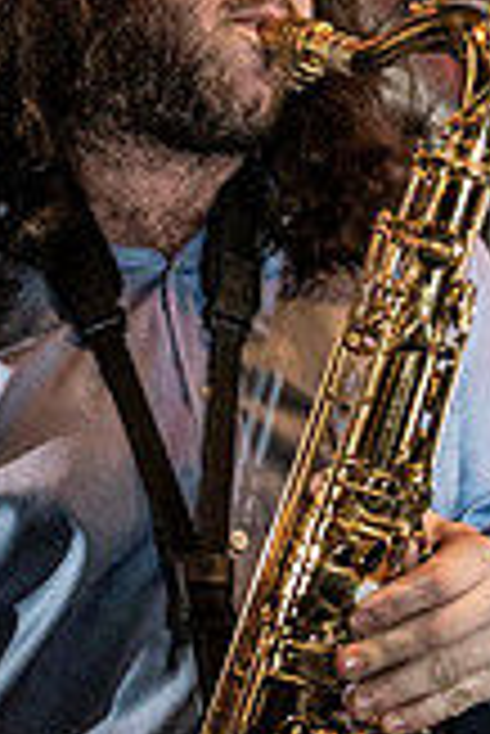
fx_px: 1915
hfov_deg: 14.5
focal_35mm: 94
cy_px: 464
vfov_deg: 21.6
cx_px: 144
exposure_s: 1/200
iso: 6400
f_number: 4
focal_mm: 34
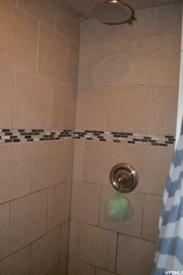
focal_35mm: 27
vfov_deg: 67.4
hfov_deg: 47.9
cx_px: 92
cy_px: 138
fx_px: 206
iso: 1400
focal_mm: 18
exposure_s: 1/20
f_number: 3.5
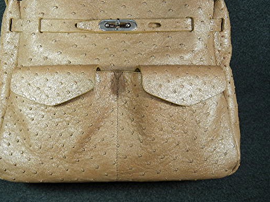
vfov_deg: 38.5
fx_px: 289
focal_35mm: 37
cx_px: 113
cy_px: 81
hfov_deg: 49.9
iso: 190
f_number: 3.5
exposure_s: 1/30
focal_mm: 5.4
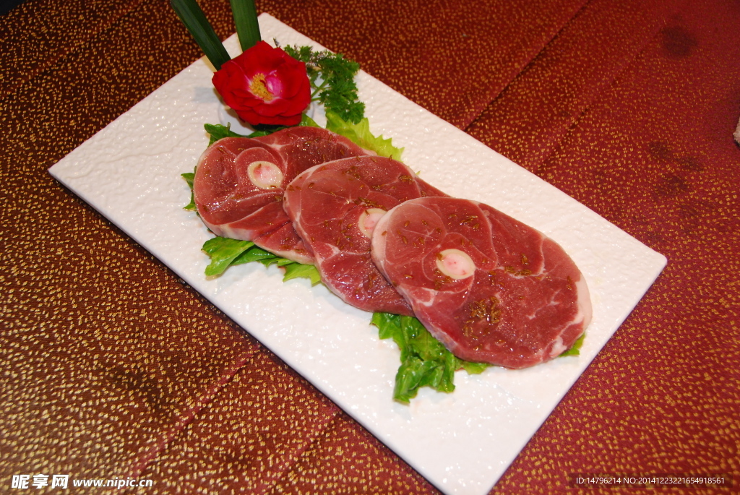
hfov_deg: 49.5
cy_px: 248
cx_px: 370
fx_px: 802
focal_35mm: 39
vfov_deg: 34.3
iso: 640
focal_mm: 26
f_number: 4
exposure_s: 1/125
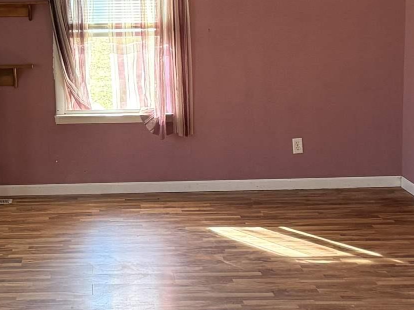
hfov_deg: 21.8
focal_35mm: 89
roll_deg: +1.9
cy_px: 142
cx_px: 108
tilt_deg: -7.4
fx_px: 1064
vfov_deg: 16.6
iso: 320
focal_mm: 6.76
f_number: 1.78
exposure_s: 1/120
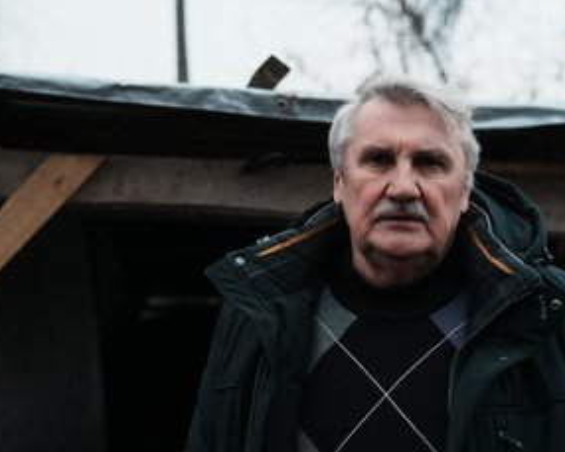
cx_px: 381
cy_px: 258
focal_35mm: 59
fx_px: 987
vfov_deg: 25.8
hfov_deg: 31.7
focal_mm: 45
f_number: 3.2
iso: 5000
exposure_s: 1/640
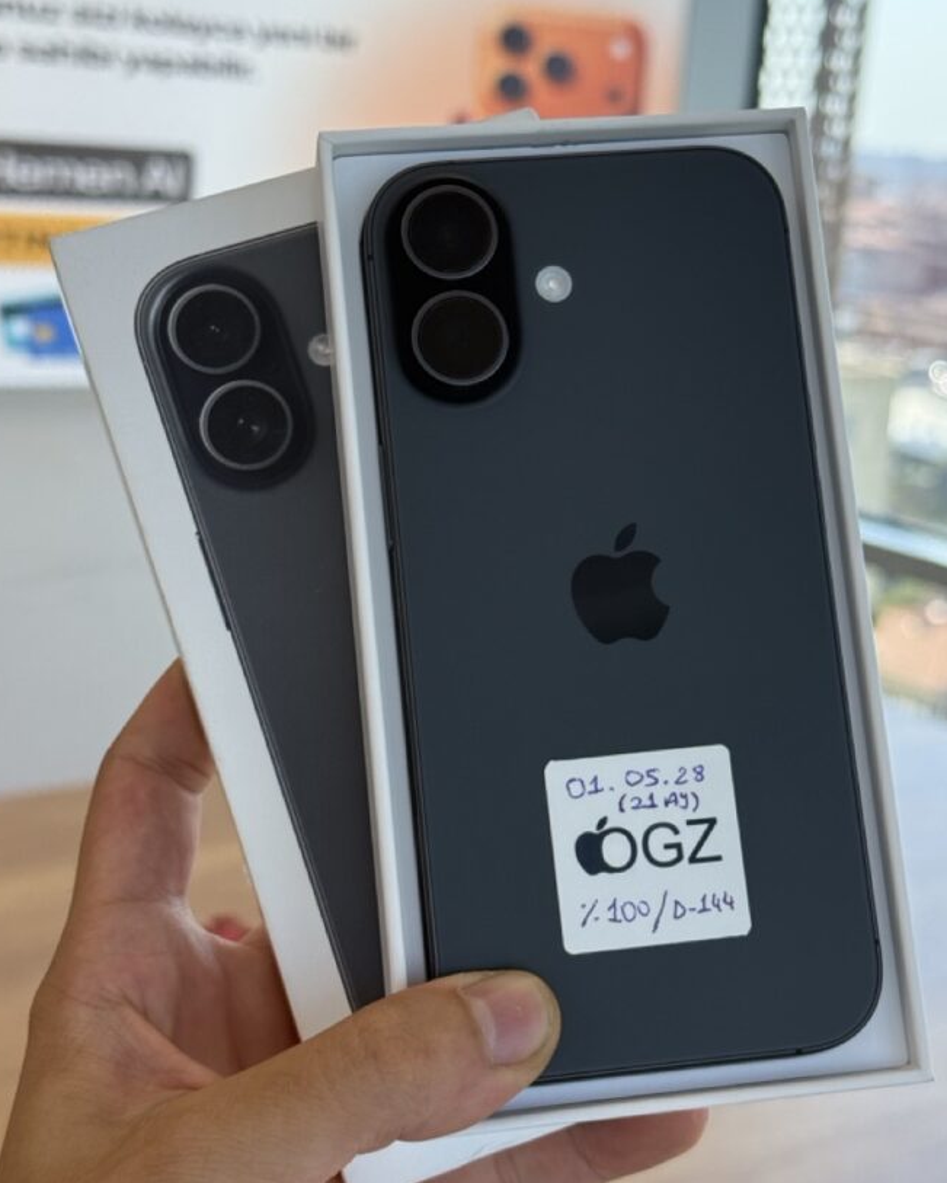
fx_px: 2066
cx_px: 516
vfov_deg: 31.9
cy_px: 534
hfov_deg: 25.8
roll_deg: -5.0
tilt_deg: -11.3
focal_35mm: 59
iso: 64
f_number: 1.78
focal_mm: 6.76
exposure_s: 1/636
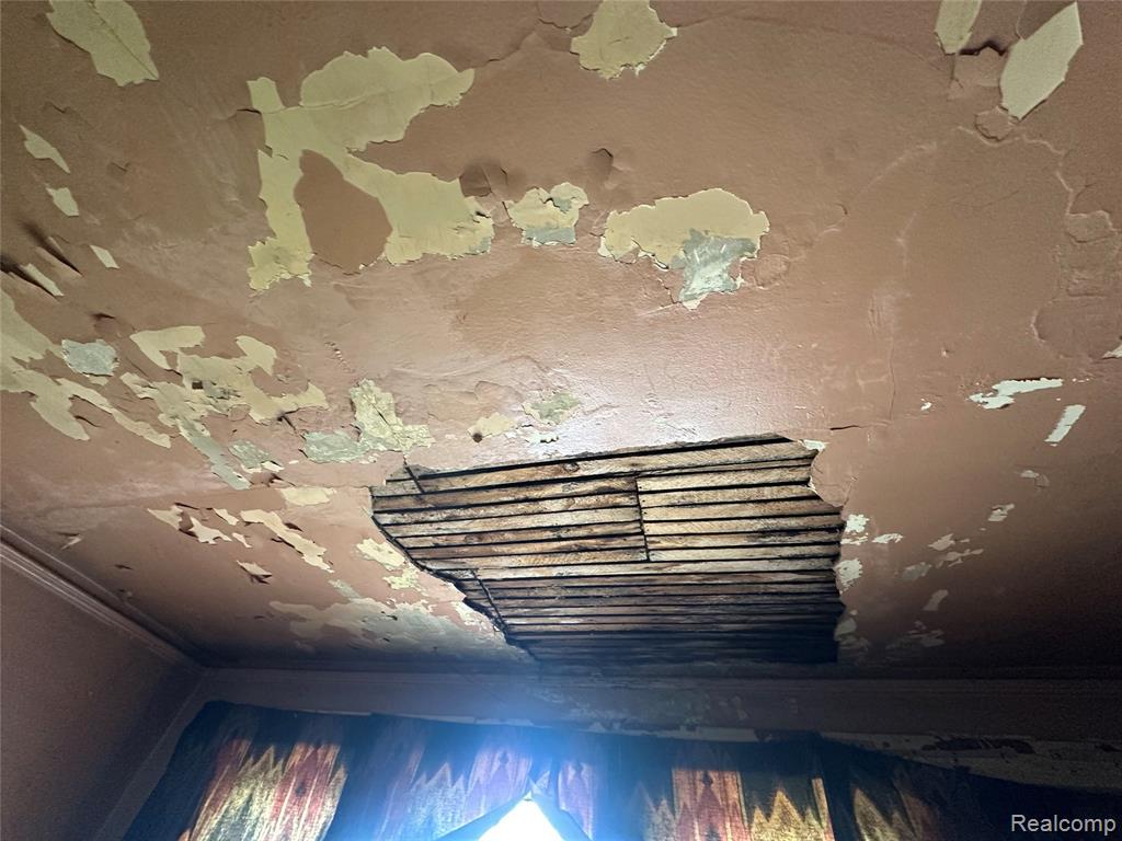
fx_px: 454
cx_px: 561
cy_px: 420
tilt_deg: +49.8
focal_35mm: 14
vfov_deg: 85.7
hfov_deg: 102.1
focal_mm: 2.22
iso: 500
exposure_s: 1/60
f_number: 2.2
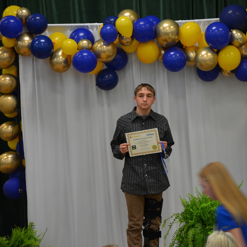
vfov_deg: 8.1
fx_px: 1744
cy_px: 124
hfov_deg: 8.1
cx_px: 165
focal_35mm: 216
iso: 800
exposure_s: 1/30
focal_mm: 112
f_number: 5.6
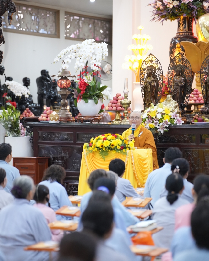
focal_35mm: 170
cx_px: 105
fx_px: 1314
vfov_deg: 11.3
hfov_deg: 9.1
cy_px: 144
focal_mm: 150
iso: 5000
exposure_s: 1/160
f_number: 2.8
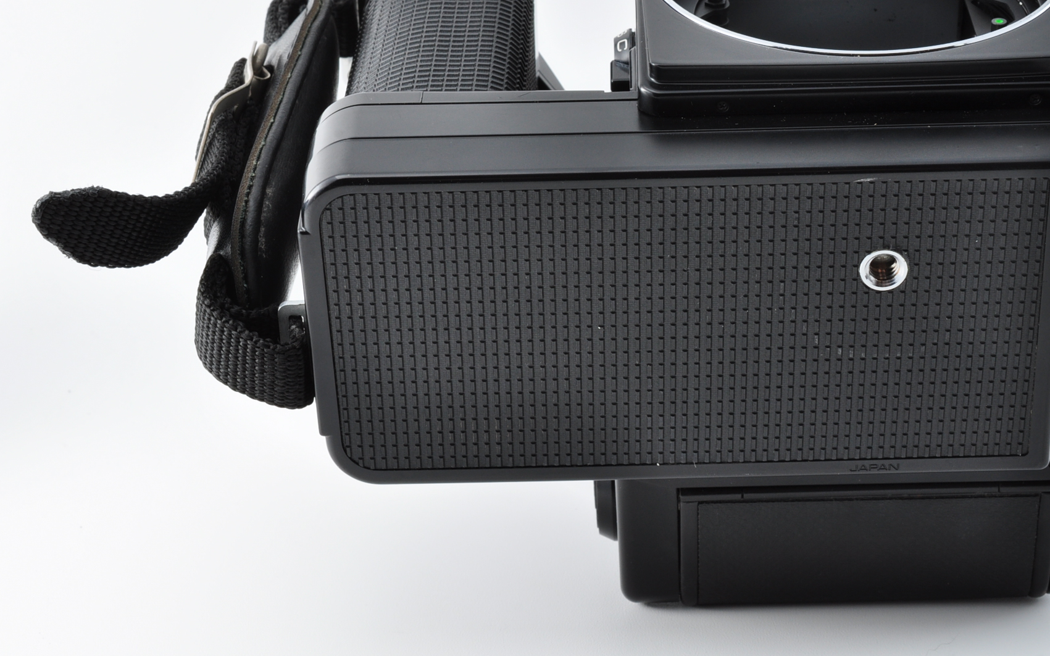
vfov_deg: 16.9
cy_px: 239
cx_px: 615
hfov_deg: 26.8
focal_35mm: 77
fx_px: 2203
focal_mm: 40
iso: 200
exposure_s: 1/200
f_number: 16
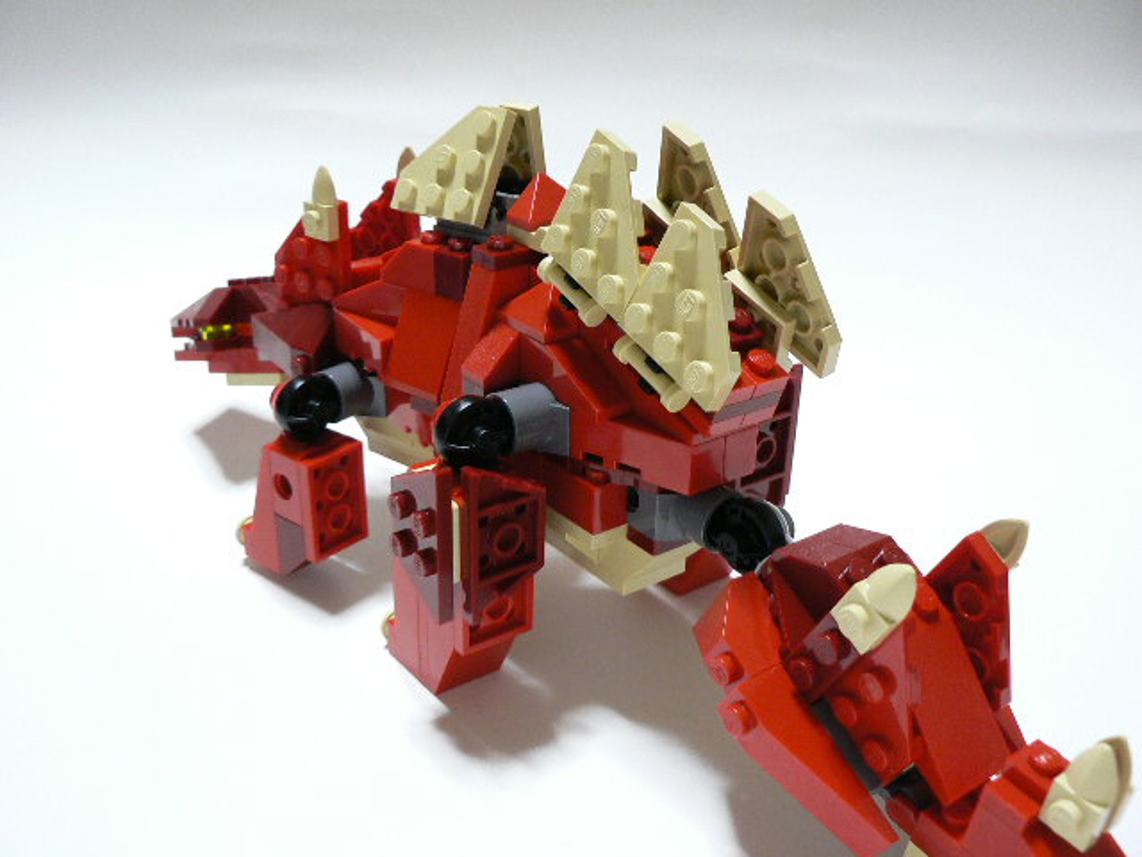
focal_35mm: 36
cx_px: 571
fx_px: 1188
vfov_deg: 39.7
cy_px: 428
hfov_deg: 51.4
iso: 200
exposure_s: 1/13
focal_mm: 6
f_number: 2.8
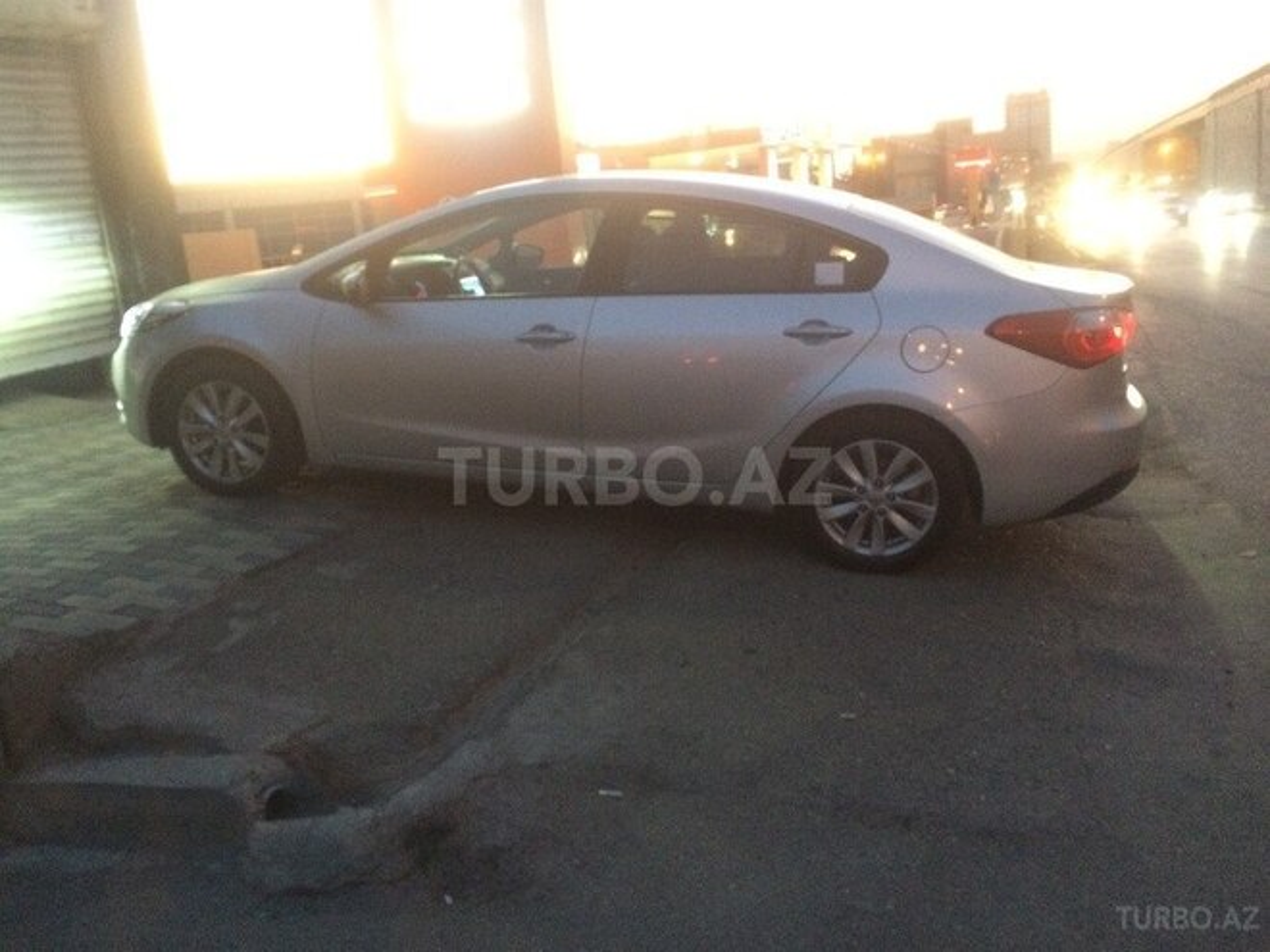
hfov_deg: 61.7
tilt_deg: -11.3
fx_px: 1064
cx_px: 635
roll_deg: +5.7
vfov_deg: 48.2
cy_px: 476
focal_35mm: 29
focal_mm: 4.15
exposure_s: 1/17
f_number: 2.2
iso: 320
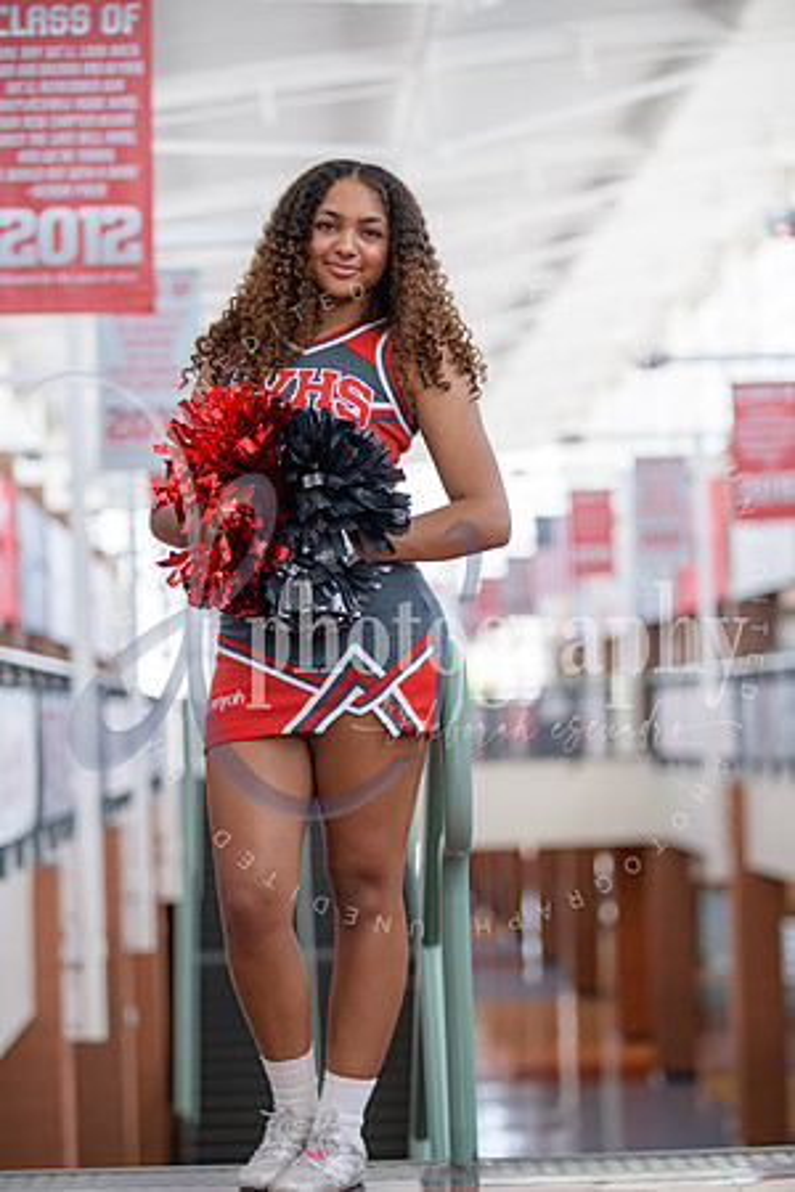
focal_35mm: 92
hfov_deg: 14.9
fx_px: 3047
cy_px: 596
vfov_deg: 22.1
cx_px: 398
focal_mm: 92
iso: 250
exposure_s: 1/125
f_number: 2.8
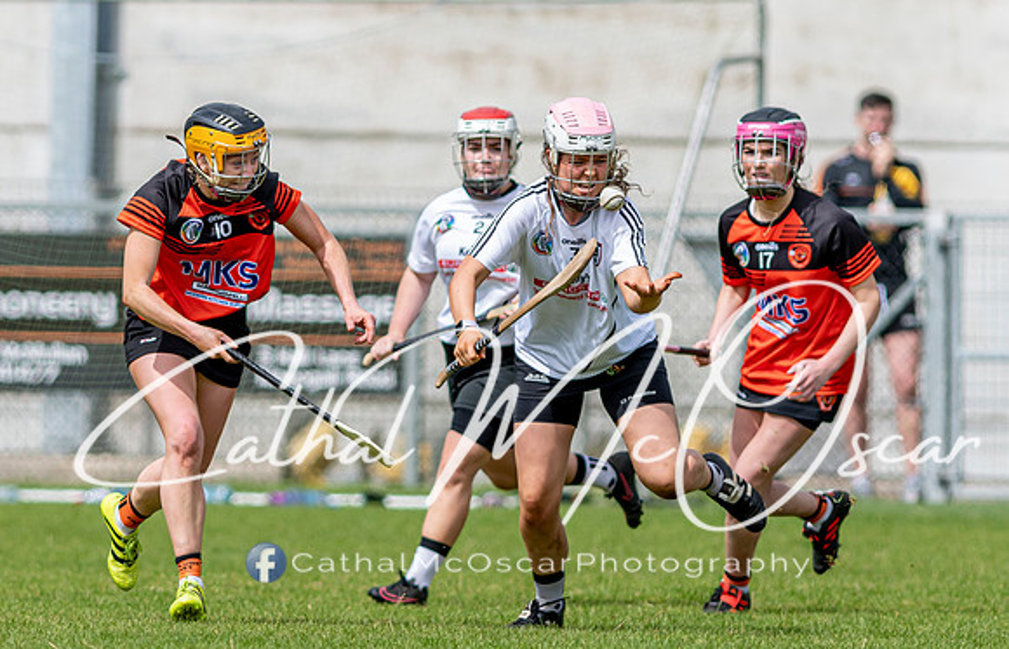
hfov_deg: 2.8
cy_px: 406
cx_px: 401
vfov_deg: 1.8
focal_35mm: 757
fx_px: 20999
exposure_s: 1/2000
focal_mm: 300
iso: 100
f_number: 2.8
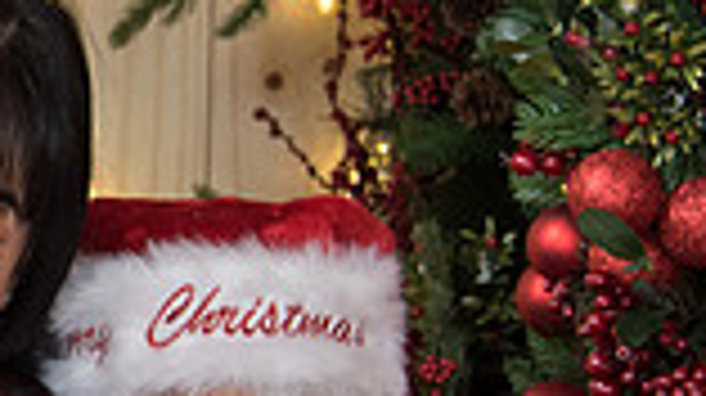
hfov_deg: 10.6
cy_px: 225
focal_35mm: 197
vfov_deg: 6.1
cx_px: -270
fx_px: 3685
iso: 1000
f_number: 4
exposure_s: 1/80
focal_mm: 48
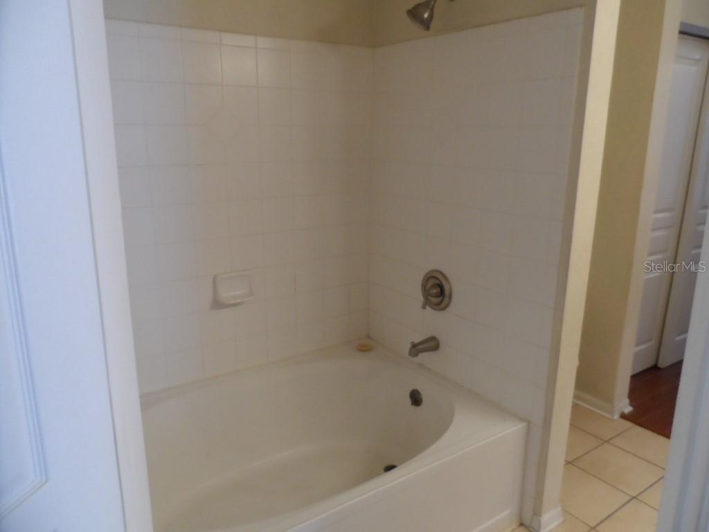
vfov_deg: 56.8
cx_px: 354
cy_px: 266
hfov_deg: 71.6
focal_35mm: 24
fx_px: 492
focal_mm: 4
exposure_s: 1/30
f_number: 3.2
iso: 320
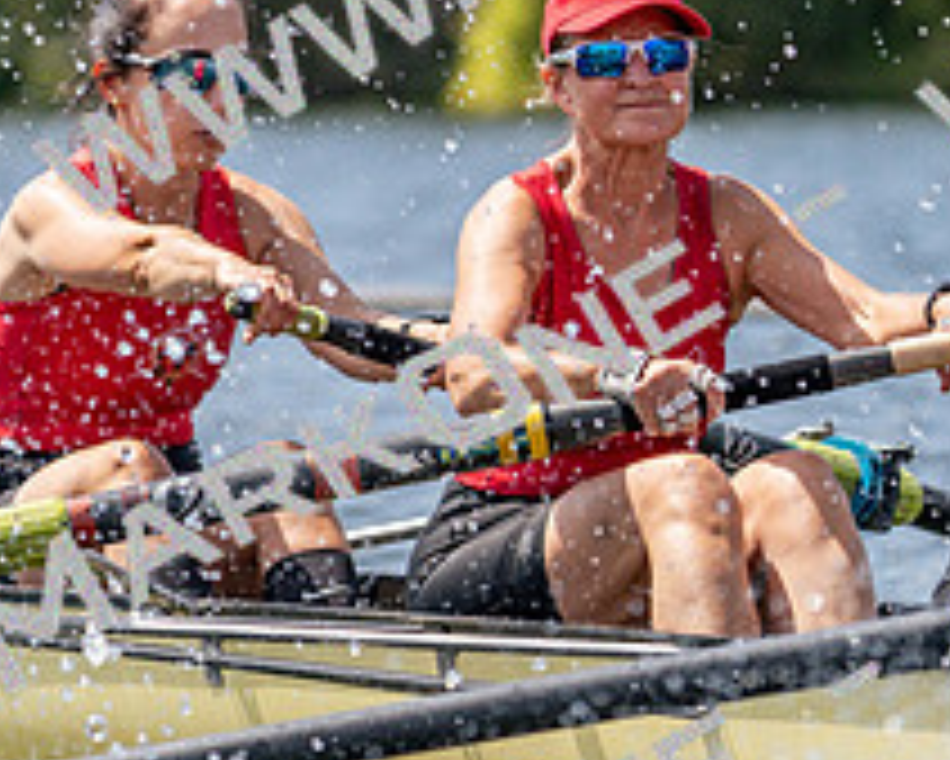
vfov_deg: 2.3
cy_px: 227
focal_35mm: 667
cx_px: 590
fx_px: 18762
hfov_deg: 2.9
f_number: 5.6
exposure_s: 1/2000
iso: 320
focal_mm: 259
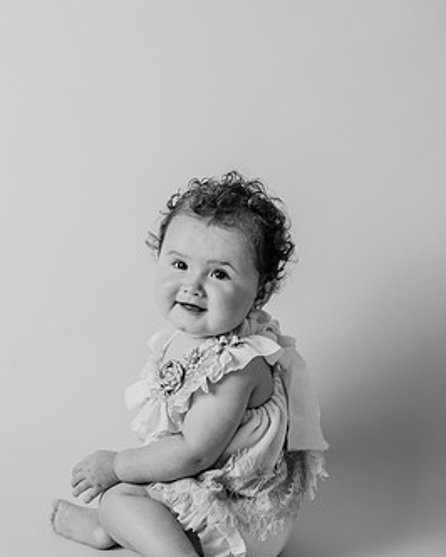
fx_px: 1780
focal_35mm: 108
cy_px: 297
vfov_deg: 17.8
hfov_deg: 14.3
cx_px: 200
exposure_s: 1/160
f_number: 2.8
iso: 100
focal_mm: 85
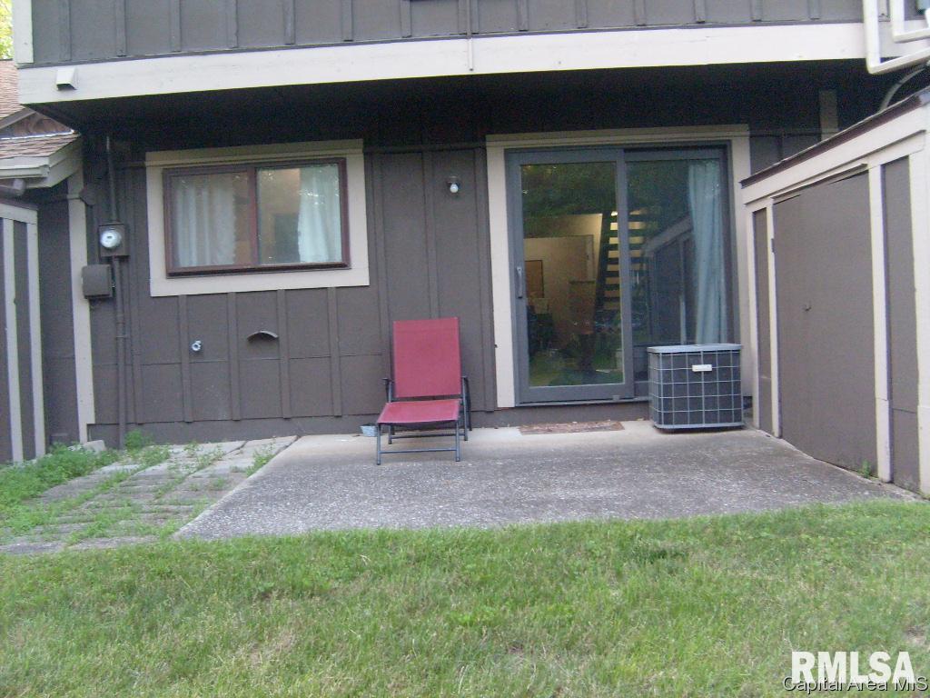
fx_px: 940
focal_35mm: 35
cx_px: 465
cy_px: 349
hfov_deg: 52.6
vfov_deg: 40.7
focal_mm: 5.8
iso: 200
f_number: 2.8
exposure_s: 1/45
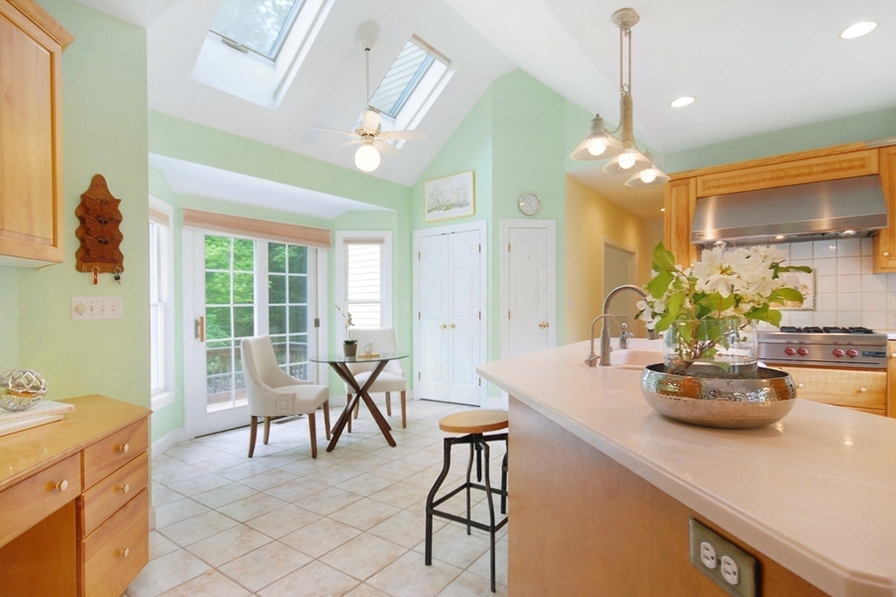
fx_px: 423
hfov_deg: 93.3
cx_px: 448
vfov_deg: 70.3
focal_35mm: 17
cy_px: 320
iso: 400
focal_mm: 10
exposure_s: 1/20
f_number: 5.6
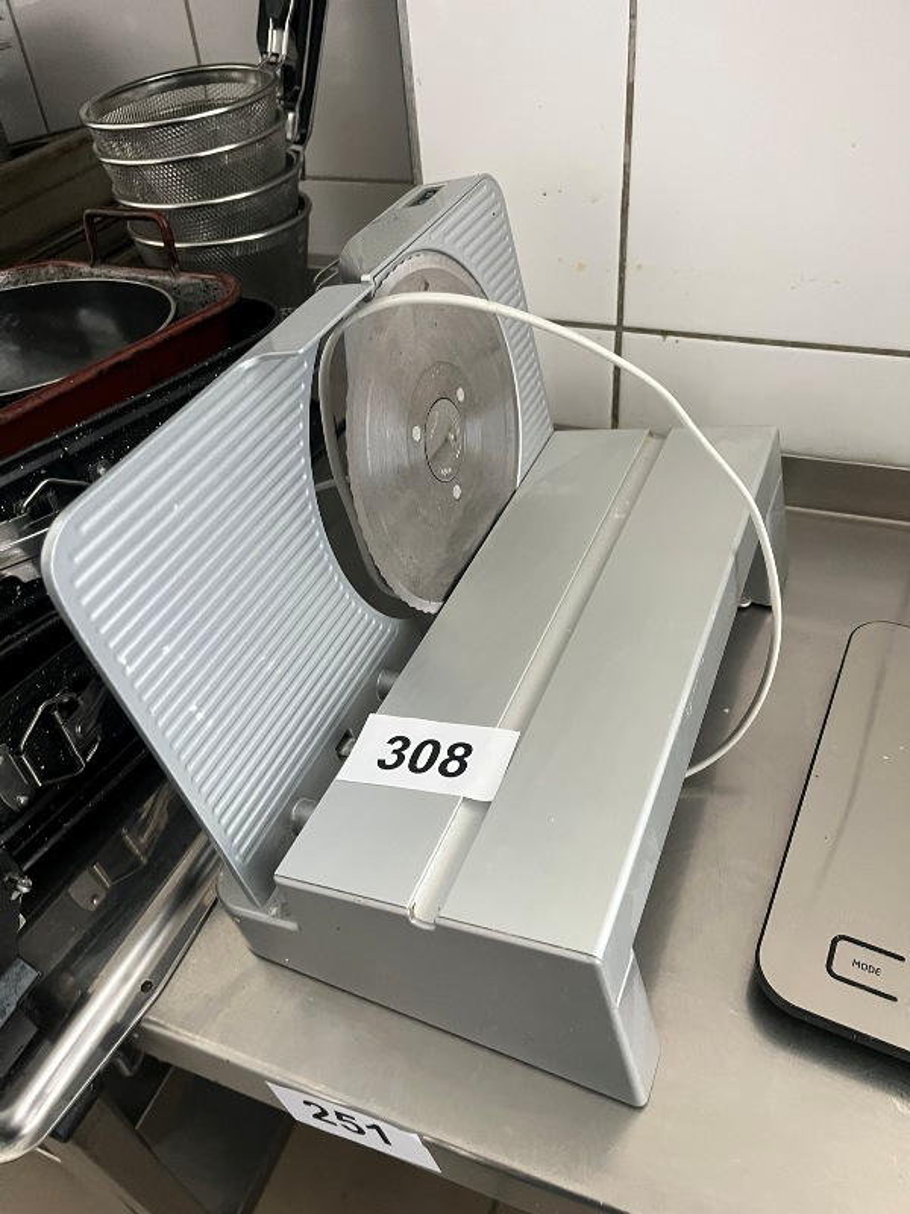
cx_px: 455
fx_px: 911
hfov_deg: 53.1
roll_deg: +4.8
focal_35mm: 26
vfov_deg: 67.3
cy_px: 607
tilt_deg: -40.0
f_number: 1.6
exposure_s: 1/60
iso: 400
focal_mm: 5.1
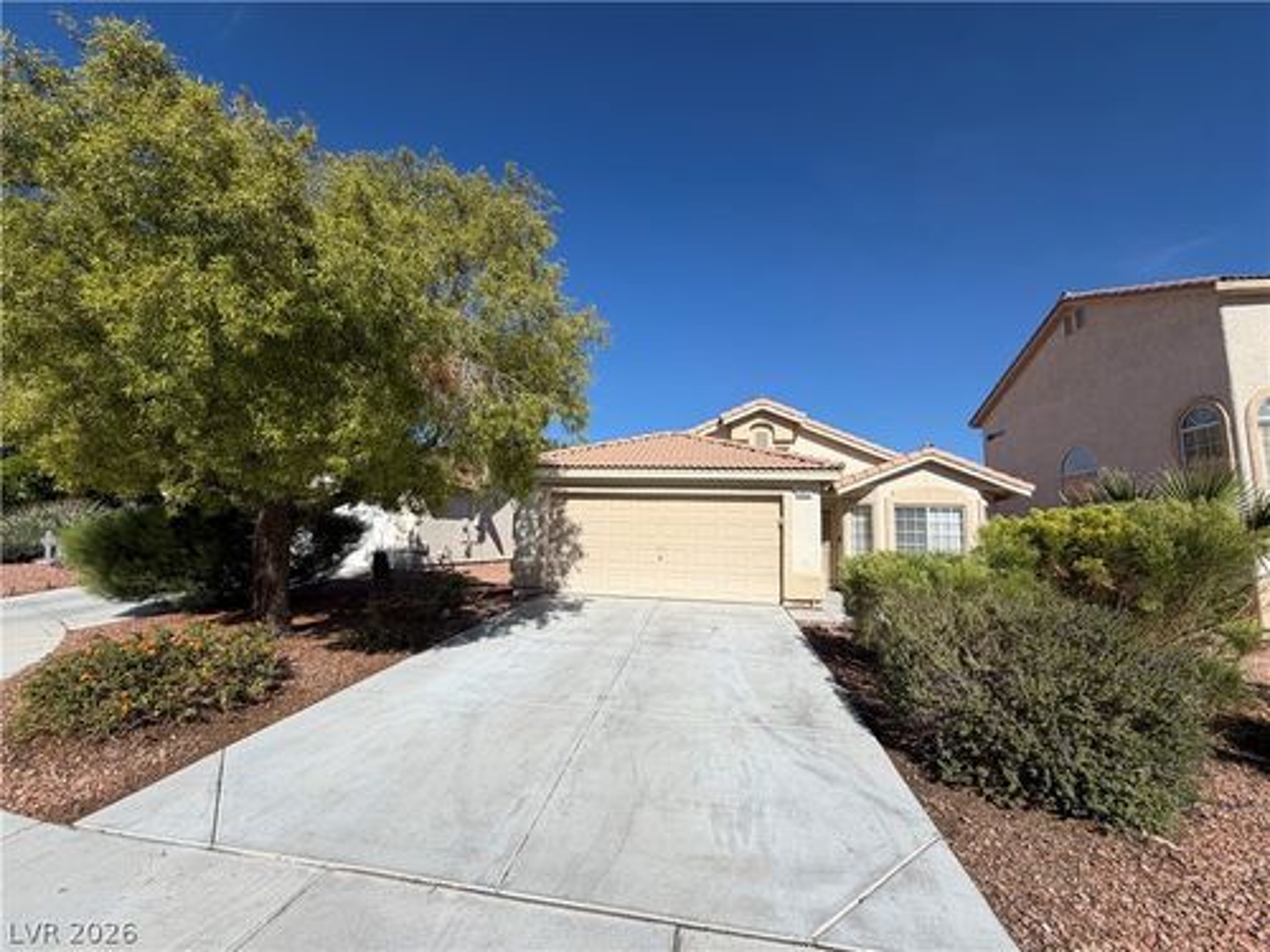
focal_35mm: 14
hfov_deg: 102.1
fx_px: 514
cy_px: 476
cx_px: 635
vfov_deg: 85.7
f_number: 2.2
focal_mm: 2.22
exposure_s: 1/1399
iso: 20
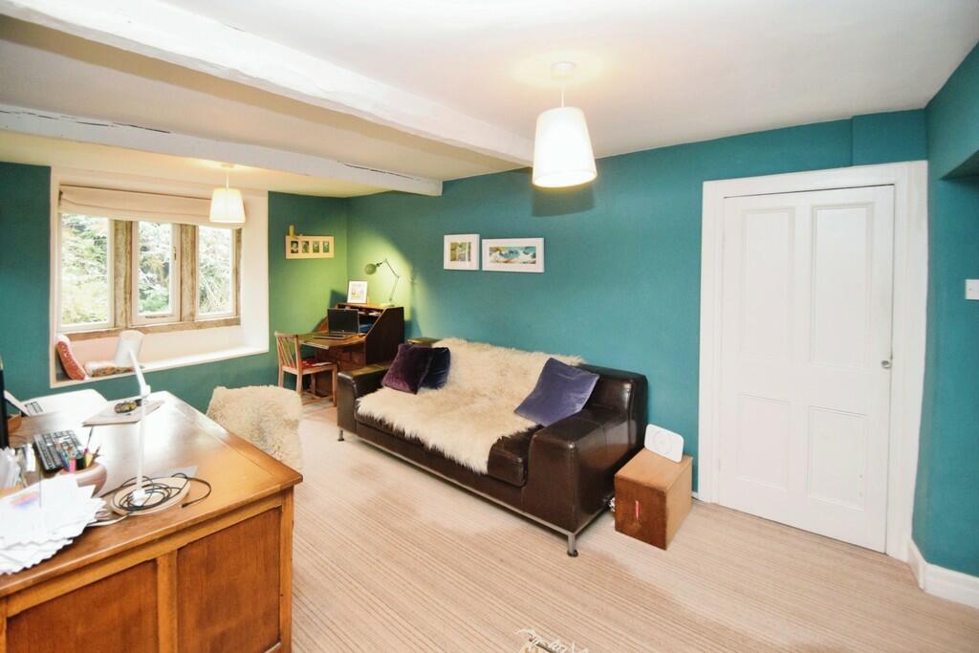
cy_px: 326
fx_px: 408
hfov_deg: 100.4
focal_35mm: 15
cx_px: 490
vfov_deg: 77.3
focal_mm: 10
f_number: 3.5
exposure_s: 1/60
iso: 2200
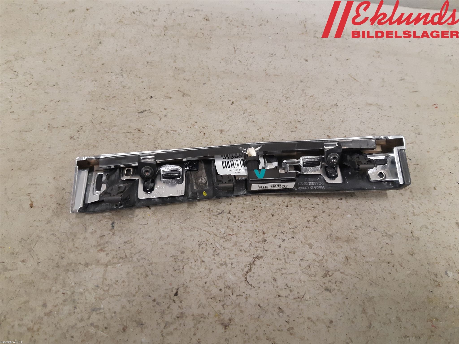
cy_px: 172
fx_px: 345
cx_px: 230
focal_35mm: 26
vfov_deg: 53.1
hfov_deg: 67.3
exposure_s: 1/50
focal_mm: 3.93
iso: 250
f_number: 1.7
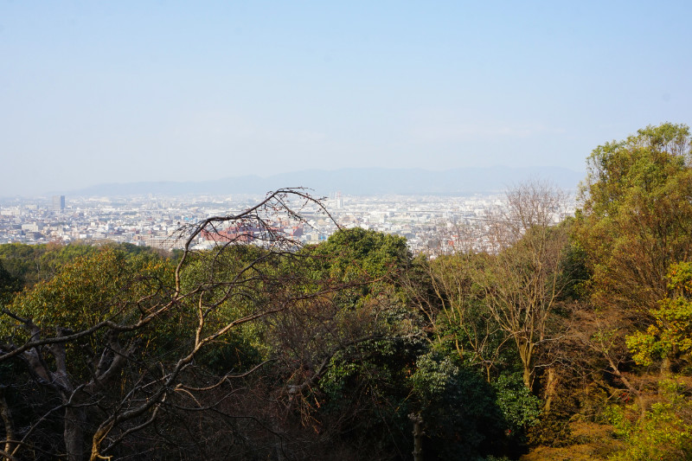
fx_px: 605
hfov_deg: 59.5
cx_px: 346
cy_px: 230
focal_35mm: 32
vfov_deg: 41.7
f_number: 13
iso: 100
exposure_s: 1/80
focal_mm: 21
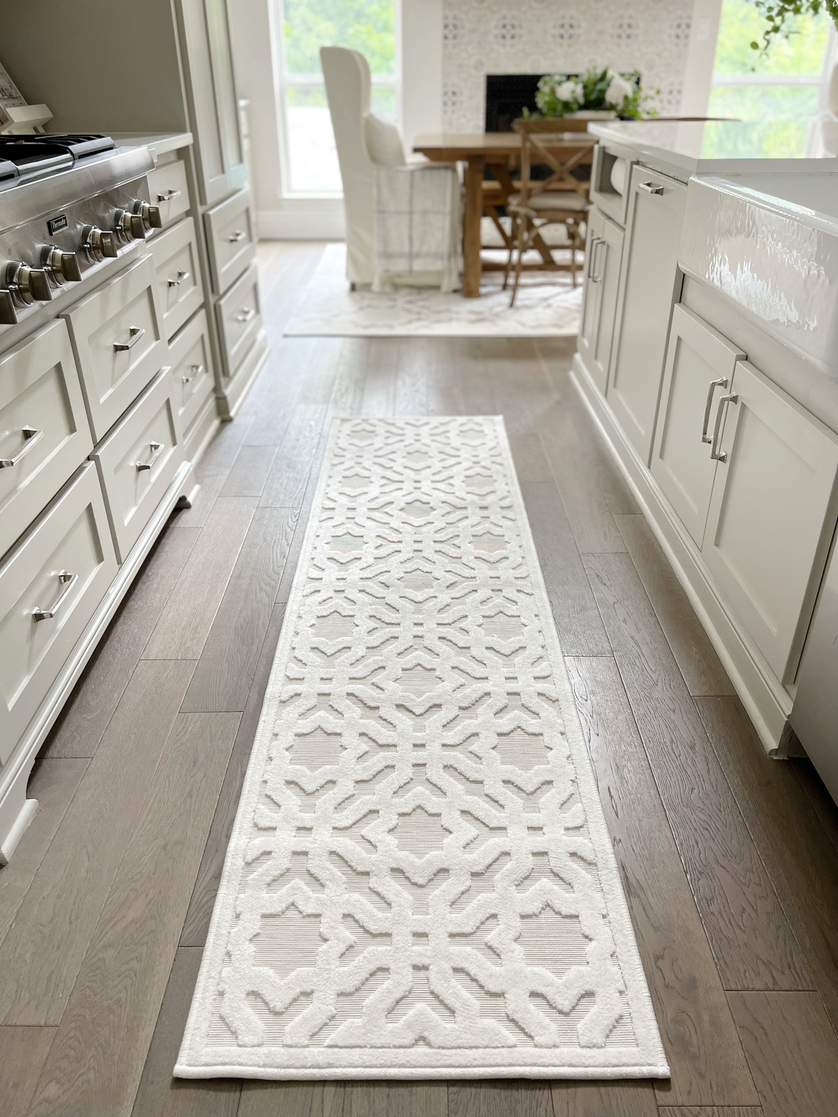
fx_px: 839
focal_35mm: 26
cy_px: 558
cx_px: 419
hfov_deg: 53.1
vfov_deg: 67.3
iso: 125
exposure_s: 1/98
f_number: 1.5
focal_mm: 5.7
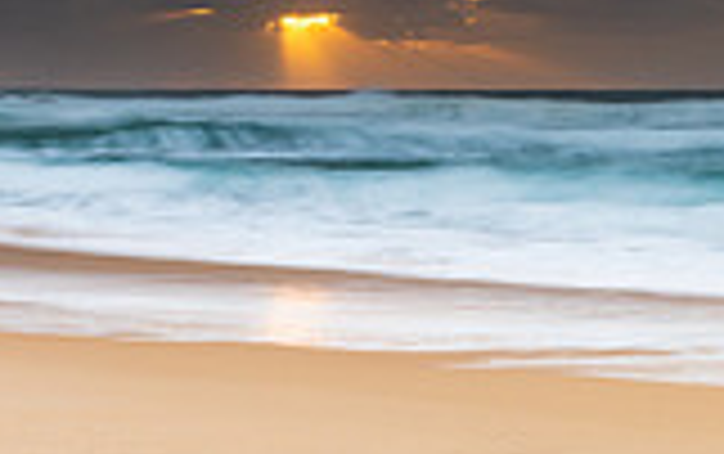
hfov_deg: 17.7
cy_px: 181
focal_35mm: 118
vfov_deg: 11.1
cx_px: 358
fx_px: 2331
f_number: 10
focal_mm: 32
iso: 31
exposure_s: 2
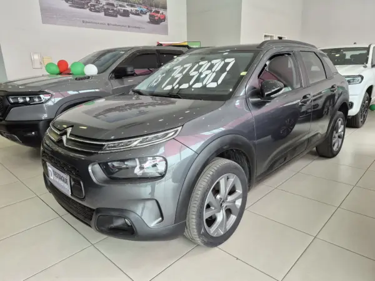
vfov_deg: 58.9
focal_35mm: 23
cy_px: 140
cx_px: 188
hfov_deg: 73.9
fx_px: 249
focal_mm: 5.4
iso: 125
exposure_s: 1/180
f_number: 1.8
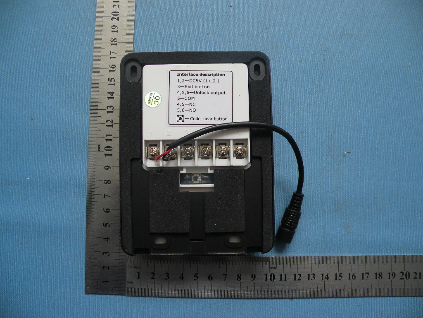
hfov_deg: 65.3
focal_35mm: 27
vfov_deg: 51.4
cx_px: 212
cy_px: 159
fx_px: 330
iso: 64
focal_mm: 4.7
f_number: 3.2
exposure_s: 1/82.5
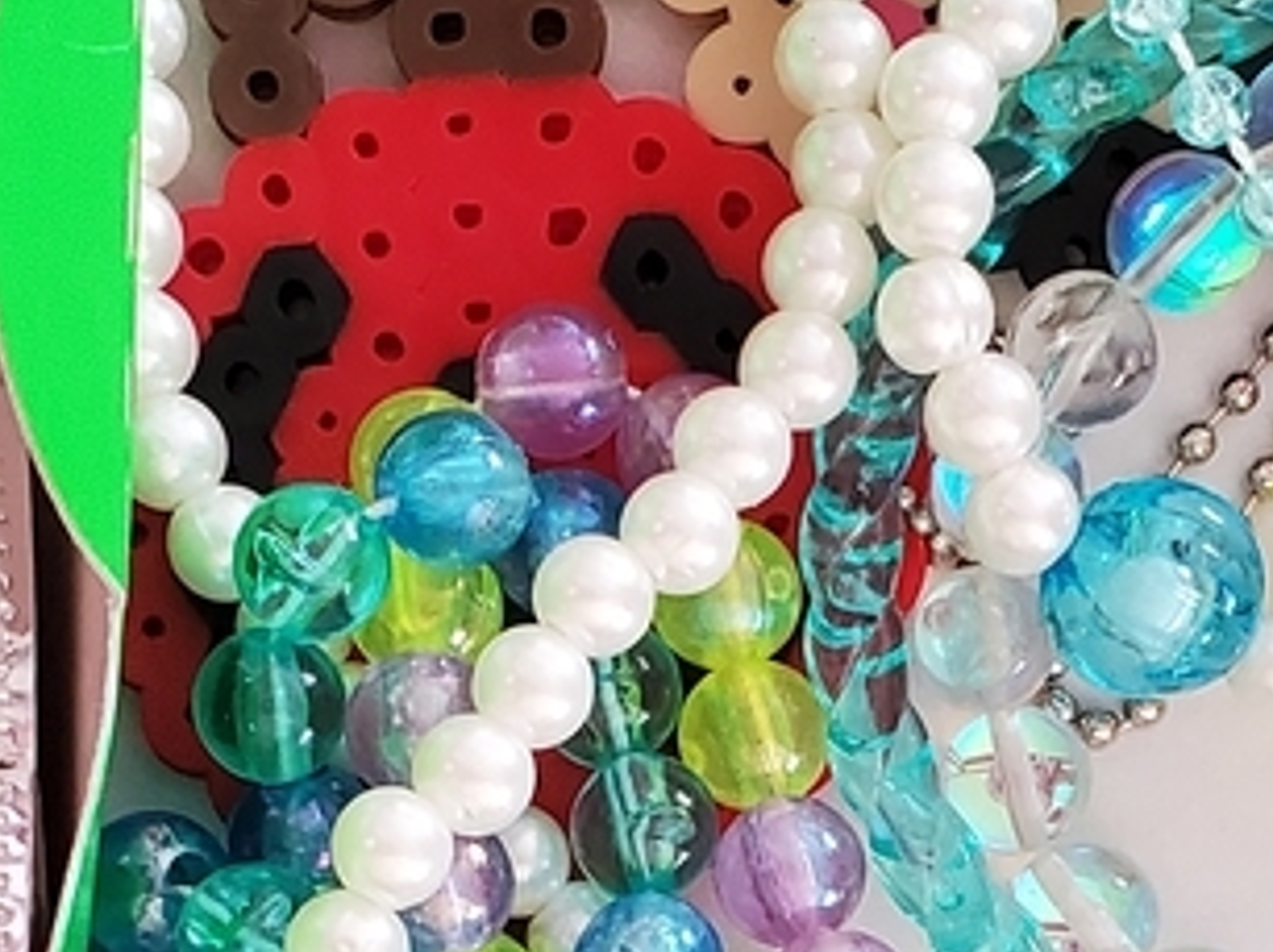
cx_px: 749
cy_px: 1118
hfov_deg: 19.3
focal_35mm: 102
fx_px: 3748
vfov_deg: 14.1
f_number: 2.4
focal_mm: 4.3
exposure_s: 1/50
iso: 400
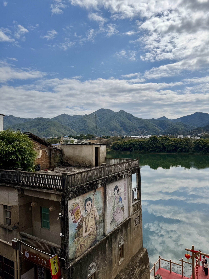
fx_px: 193
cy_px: 140
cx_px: 104
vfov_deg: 71.6
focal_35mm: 24
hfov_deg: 56.8
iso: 80
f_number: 1.78
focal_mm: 6.76
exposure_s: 1/12346
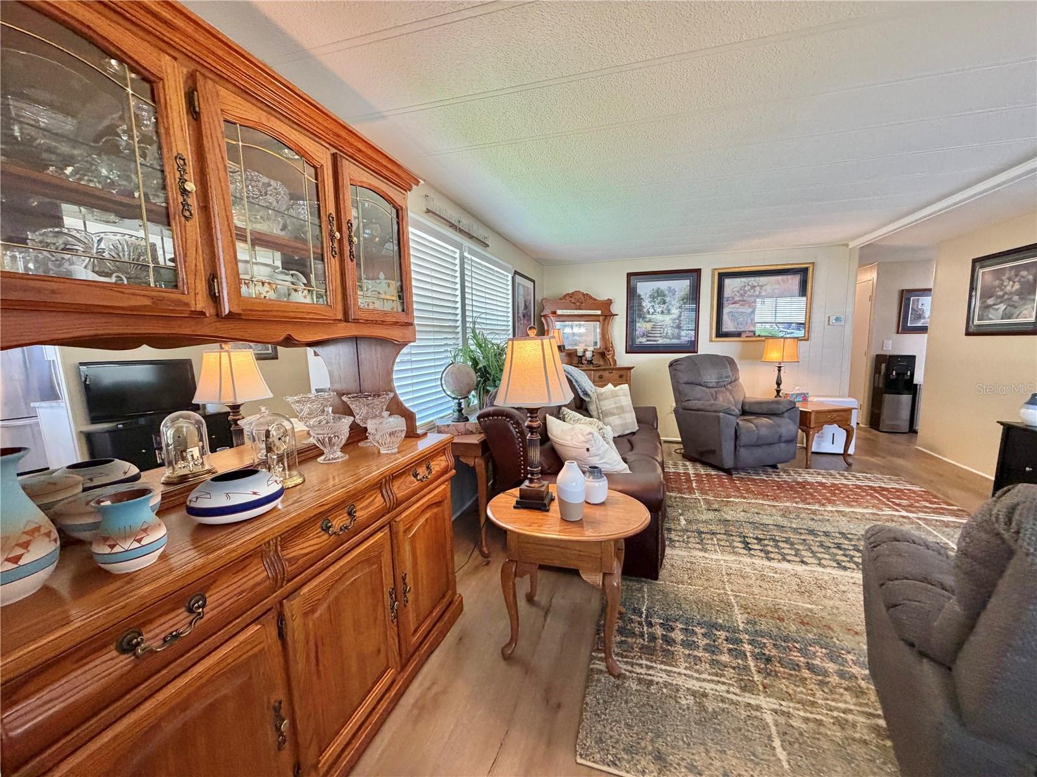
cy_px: 388
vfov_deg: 85.7
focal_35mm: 14
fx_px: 419
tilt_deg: -7.3
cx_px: 518
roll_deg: +1.4
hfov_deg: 102.1
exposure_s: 1/120
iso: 320
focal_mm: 2.22
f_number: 2.2
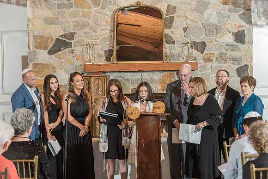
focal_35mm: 78
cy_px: 90
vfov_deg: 17.5
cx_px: 134
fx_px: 581
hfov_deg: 26.0
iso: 1250
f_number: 4.5
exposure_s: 1/125
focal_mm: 78
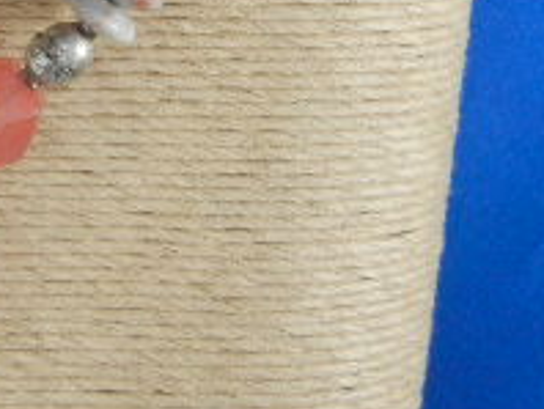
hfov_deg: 15.0
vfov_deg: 11.4
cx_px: -126
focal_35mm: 126
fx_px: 1983
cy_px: -173
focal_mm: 7.1
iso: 651
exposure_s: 1/30
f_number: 7.4
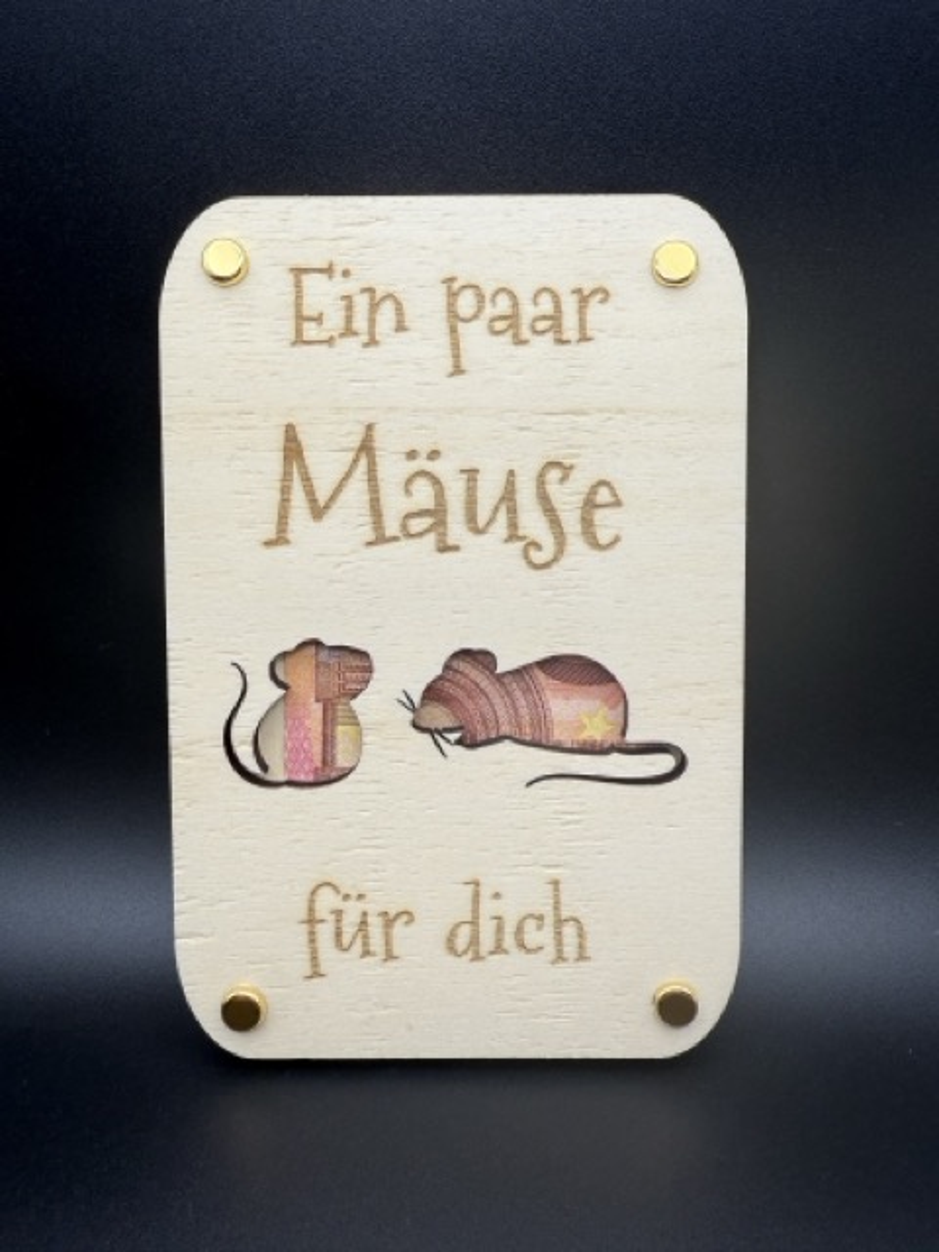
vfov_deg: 71.6
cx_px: 470
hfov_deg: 56.8
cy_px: 626
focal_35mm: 24
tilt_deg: -20.8
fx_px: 868
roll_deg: -0.3
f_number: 2.2
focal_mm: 2.22
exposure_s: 1/114
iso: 40
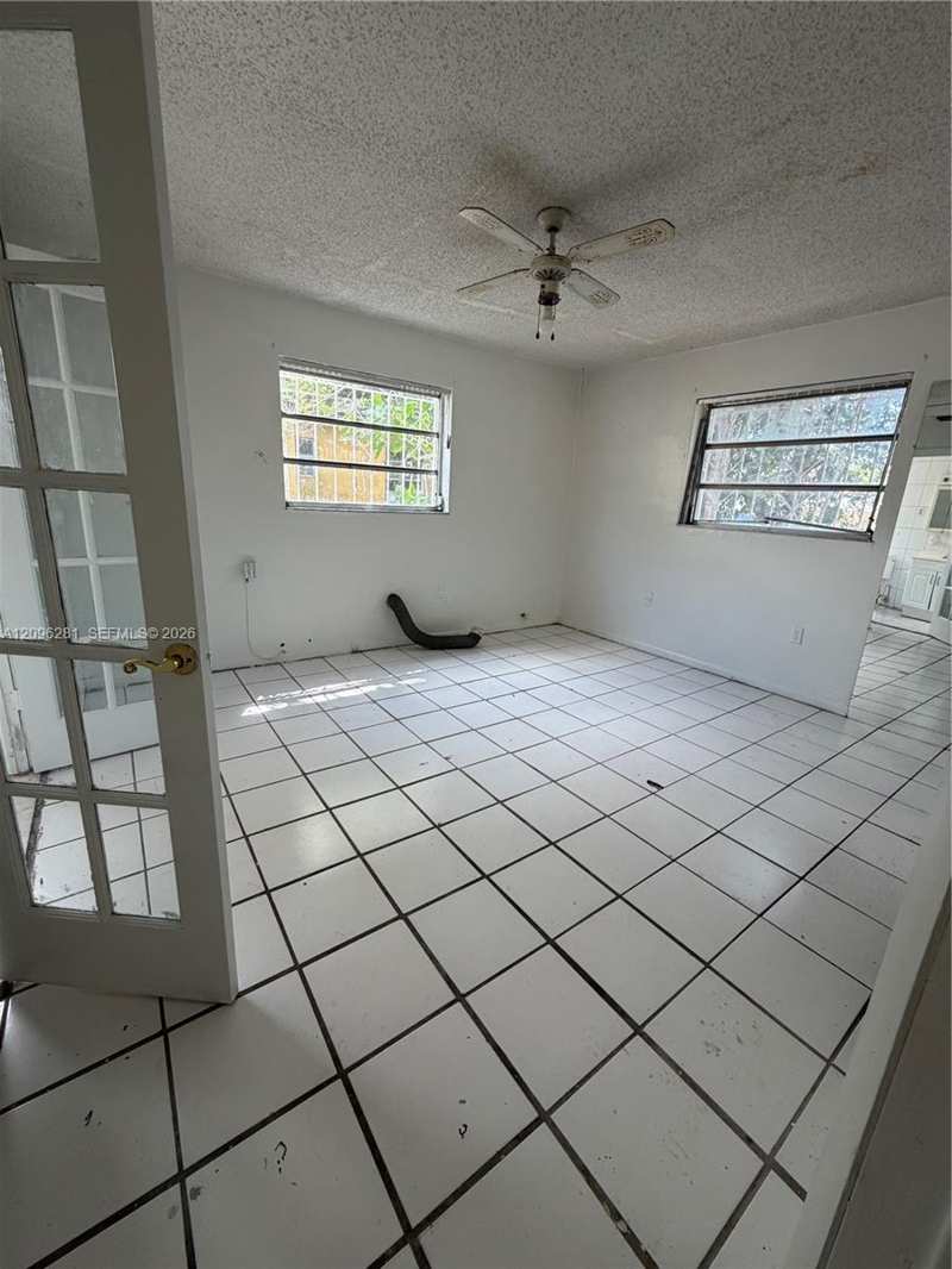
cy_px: 634
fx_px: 513
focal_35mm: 14
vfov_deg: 102.1
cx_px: 476
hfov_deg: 85.7
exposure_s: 1/121
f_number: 2.2
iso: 160
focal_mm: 2.22
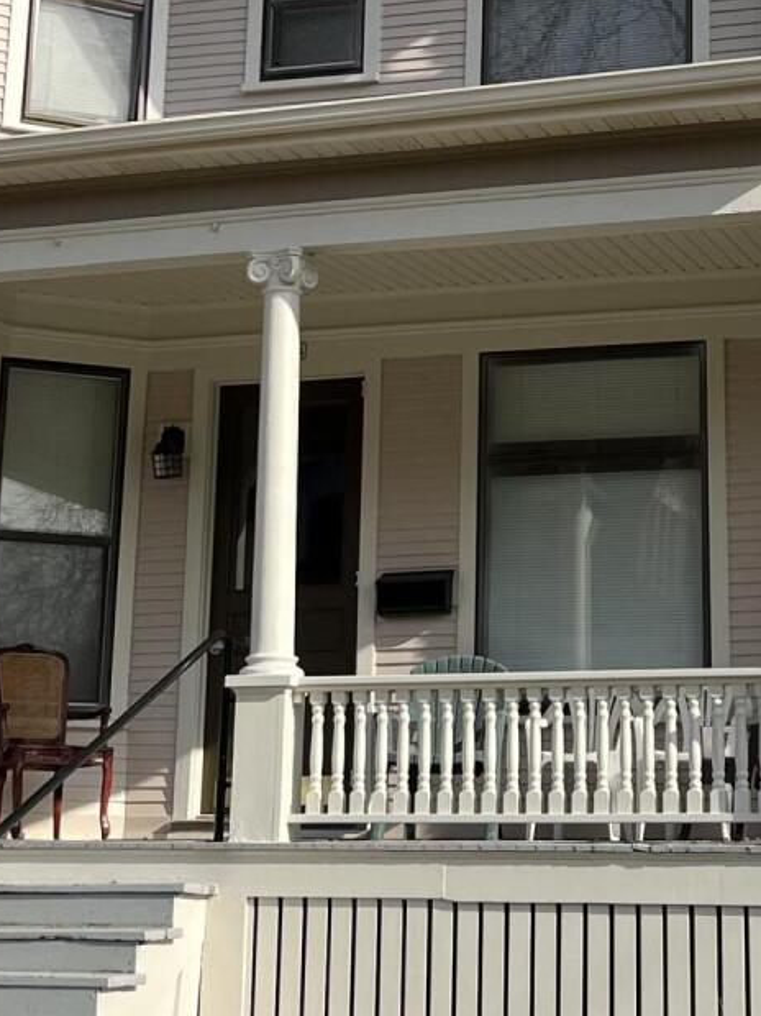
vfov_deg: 23.0
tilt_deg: +16.6
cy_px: 217
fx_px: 2463
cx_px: 525
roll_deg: -0.2
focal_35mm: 84
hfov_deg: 17.5
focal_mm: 5.7
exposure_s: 1/3460
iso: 50
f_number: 1.5
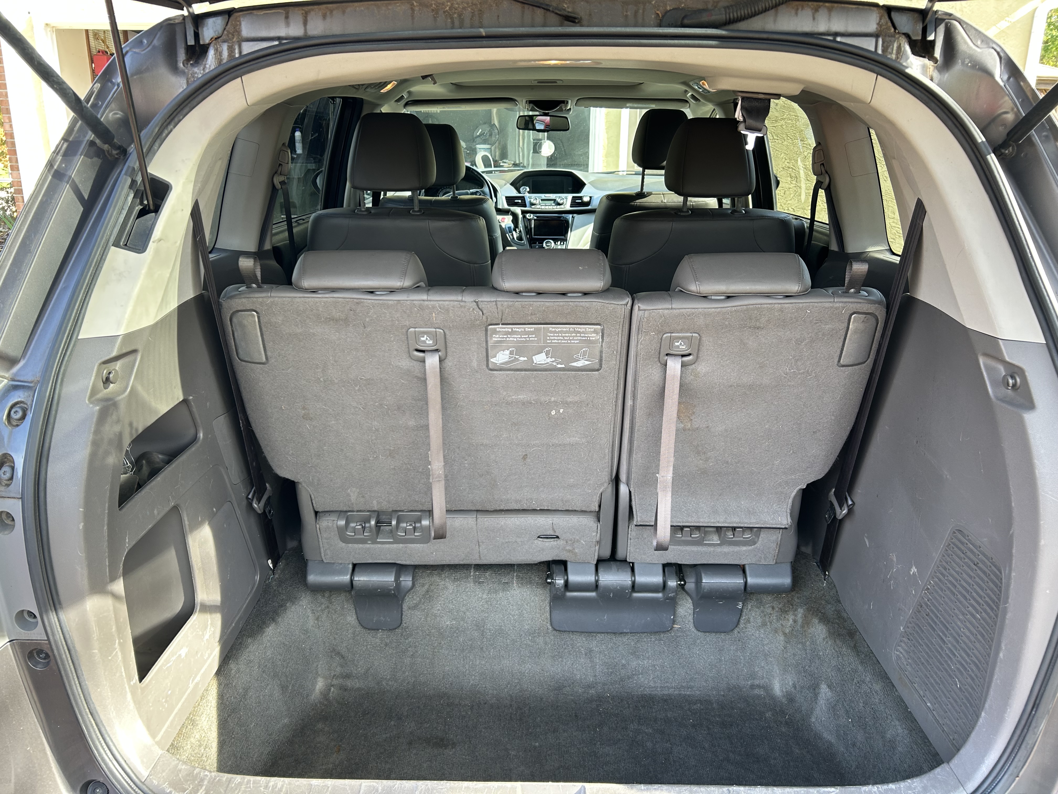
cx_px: 529
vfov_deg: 53.1
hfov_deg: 67.3
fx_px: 795
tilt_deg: -15.6
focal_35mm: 26
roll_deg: +0.2
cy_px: 397
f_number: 1.5
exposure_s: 1/121
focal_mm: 5.7
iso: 64
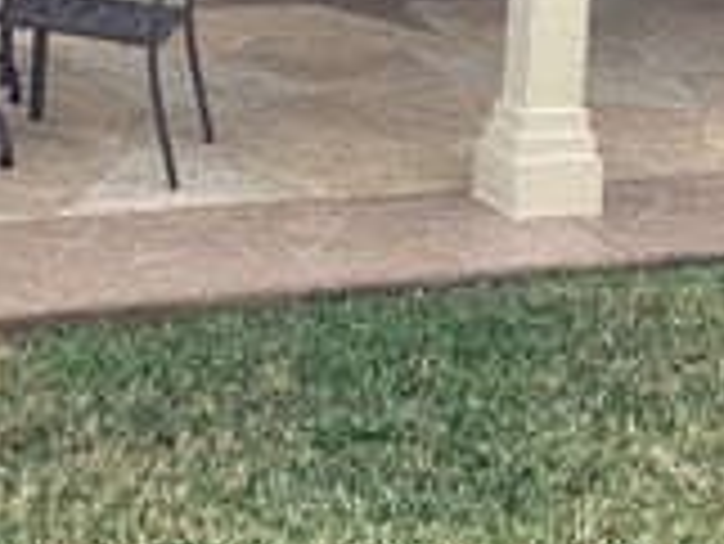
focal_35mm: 96
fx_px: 2009
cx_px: 216
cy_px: -272
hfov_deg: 20.3
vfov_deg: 14.4
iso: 25
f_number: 2.4
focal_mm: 3.3
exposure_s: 1/262
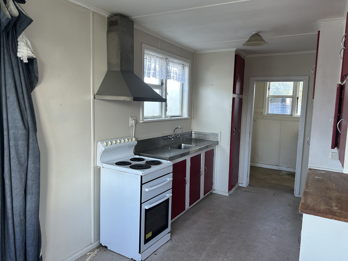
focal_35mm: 26
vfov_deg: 53.1
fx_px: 261
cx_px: 174
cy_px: 130
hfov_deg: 67.3
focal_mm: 5.7
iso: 80
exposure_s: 1/121
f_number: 1.5
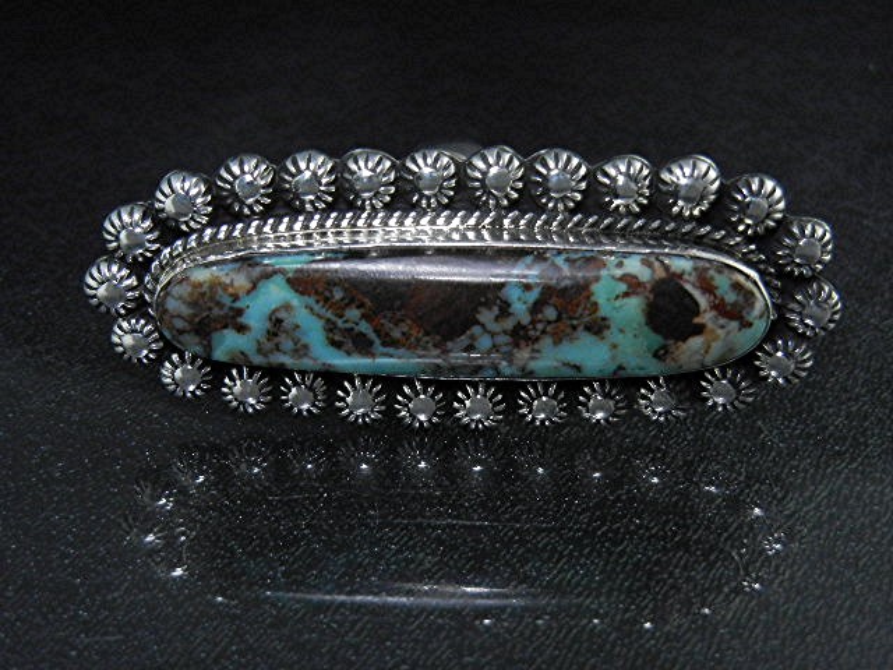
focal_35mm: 59
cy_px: 335
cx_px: 446
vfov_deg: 24.8
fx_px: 1522
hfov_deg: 32.7
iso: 647
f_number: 8
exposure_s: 1/30
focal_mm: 10.6
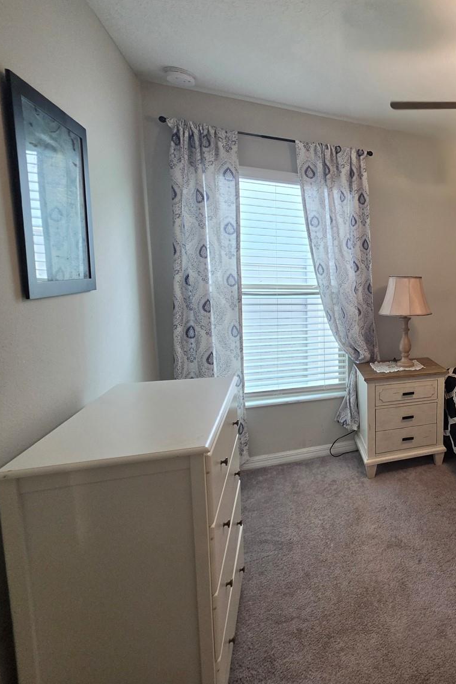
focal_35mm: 19
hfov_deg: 49.8
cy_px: 327
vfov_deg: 86.9
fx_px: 361
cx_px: 475
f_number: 1.9
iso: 200
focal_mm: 2.2
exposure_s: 1/120
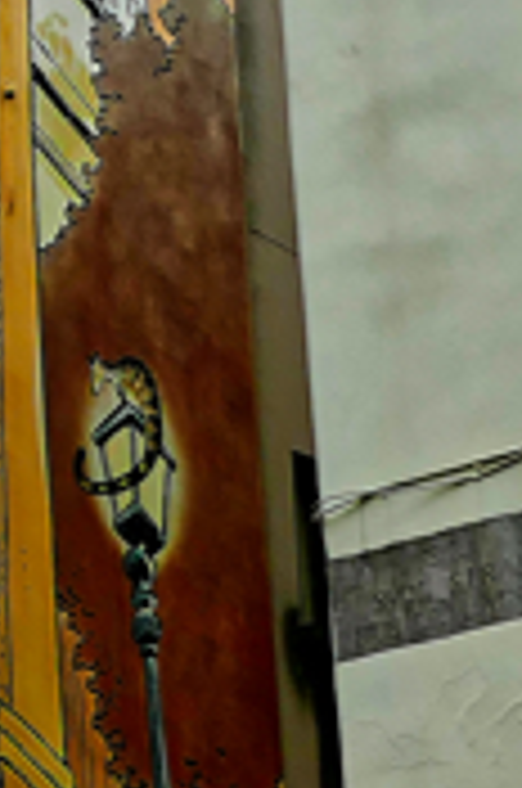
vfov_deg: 11.7
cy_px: 329
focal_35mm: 176
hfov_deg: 7.7
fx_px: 3843
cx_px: -214
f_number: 3
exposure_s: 1/1000
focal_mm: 10.8
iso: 125
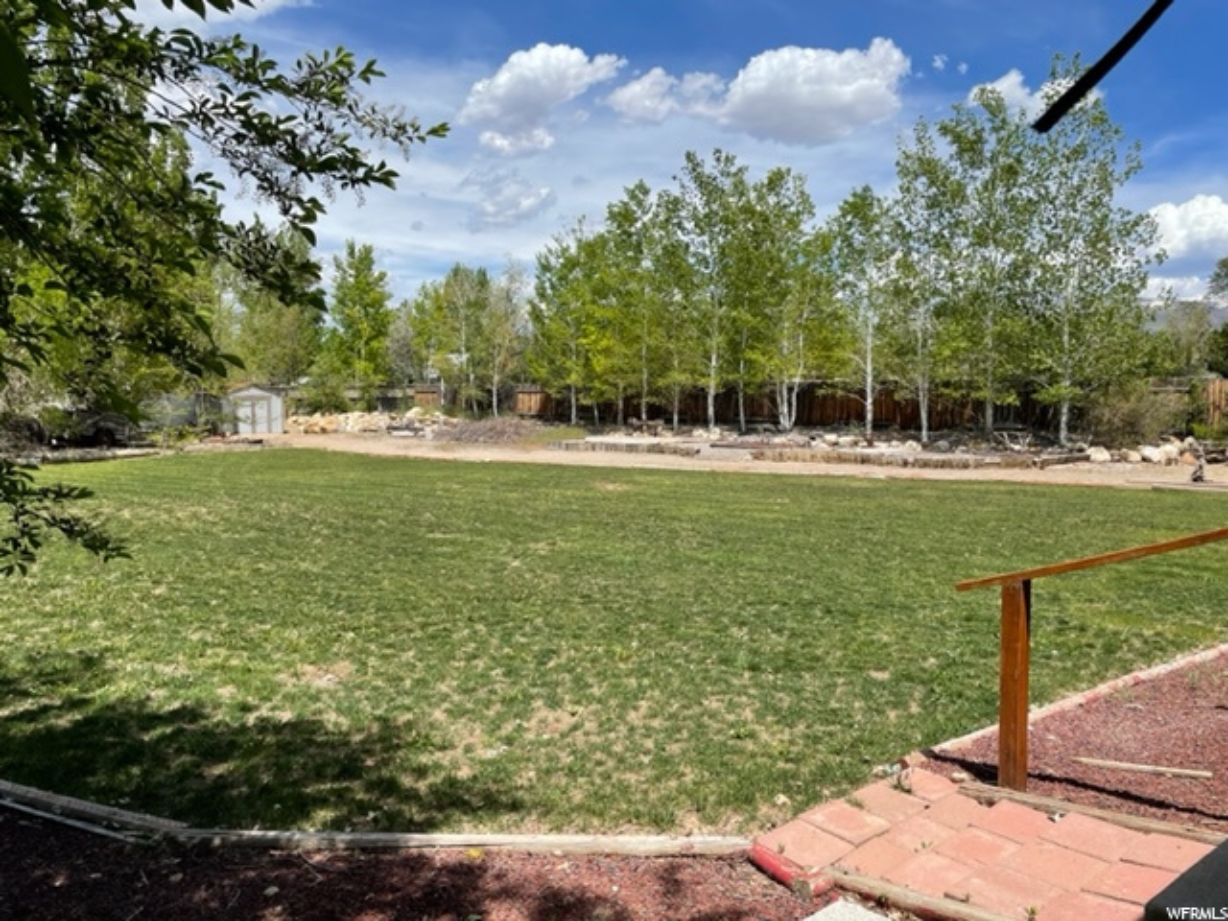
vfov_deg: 53.1
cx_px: 614
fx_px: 922
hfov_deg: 67.3
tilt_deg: -3.2
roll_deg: -0.9
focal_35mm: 26
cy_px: 460
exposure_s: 1/3731
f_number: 1.6
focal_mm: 4.2
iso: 32
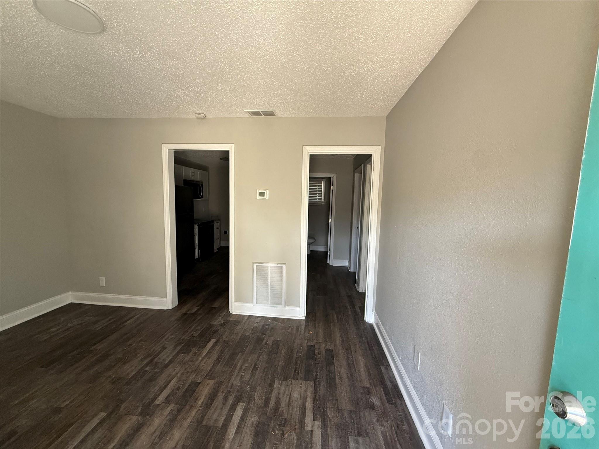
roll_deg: -1.9
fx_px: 242
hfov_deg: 102.1
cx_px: 300
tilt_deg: -6.0
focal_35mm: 14
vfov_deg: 85.7
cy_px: 224
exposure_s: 1/99
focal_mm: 2.22
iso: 320
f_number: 2.2
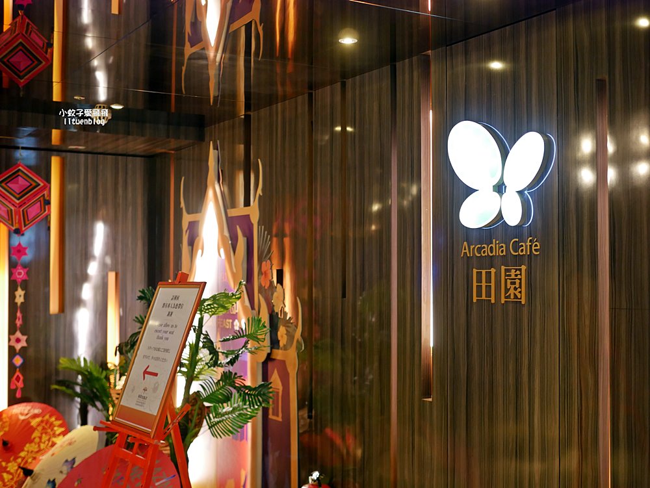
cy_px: 244
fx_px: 939
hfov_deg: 38.2
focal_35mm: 50
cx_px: 325
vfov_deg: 29.1
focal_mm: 25
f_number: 1.8
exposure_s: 1/60
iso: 640
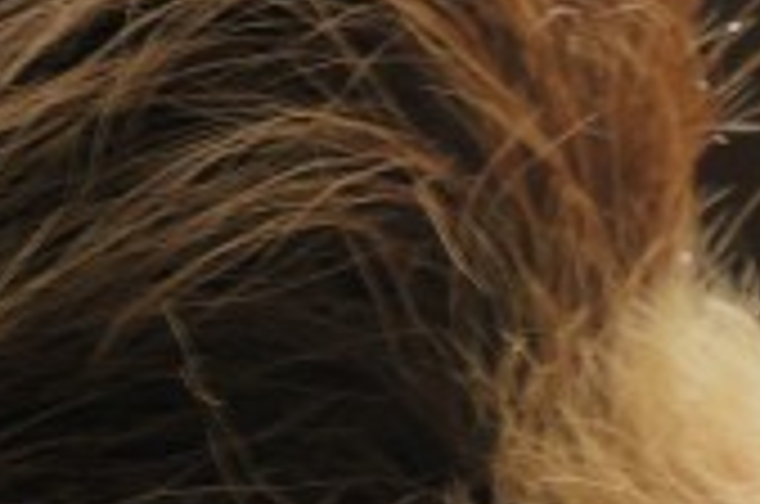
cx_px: 1605
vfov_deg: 0.8
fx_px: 35104
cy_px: 479
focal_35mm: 1666
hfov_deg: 1.2
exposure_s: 1/125
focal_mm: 128.4
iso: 1000
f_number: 6.4
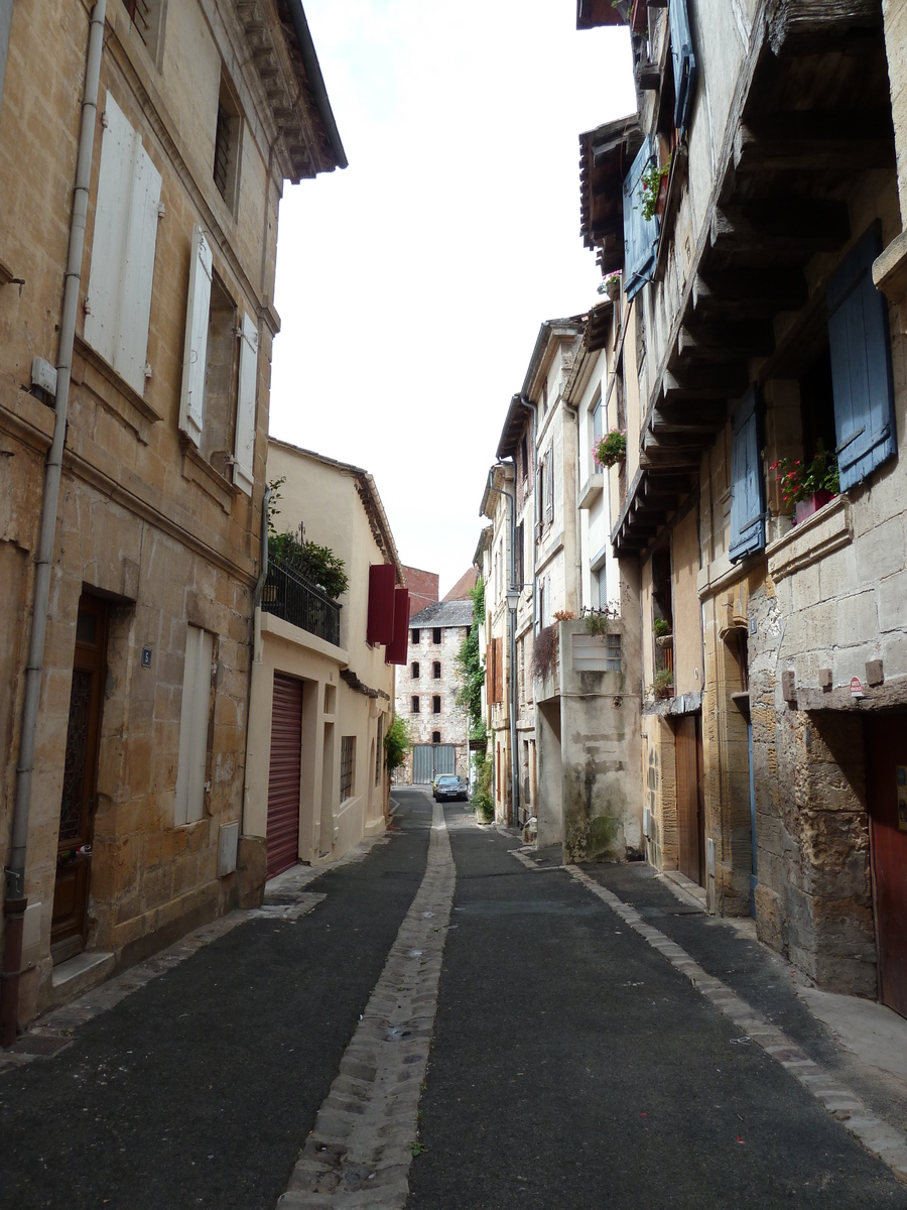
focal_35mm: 25
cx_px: 454
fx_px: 873
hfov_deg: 54.9
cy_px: 605
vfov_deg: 69.4
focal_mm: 4.1
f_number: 4
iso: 80
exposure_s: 1/400
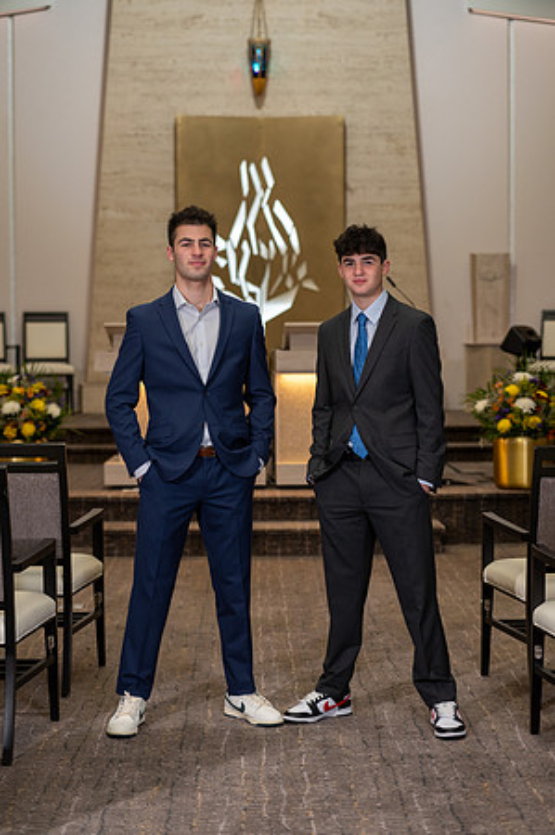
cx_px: 278
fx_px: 1622
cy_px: 418
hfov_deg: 19.4
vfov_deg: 28.9
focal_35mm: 70
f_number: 2.8
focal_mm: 70
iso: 1000
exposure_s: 1/400
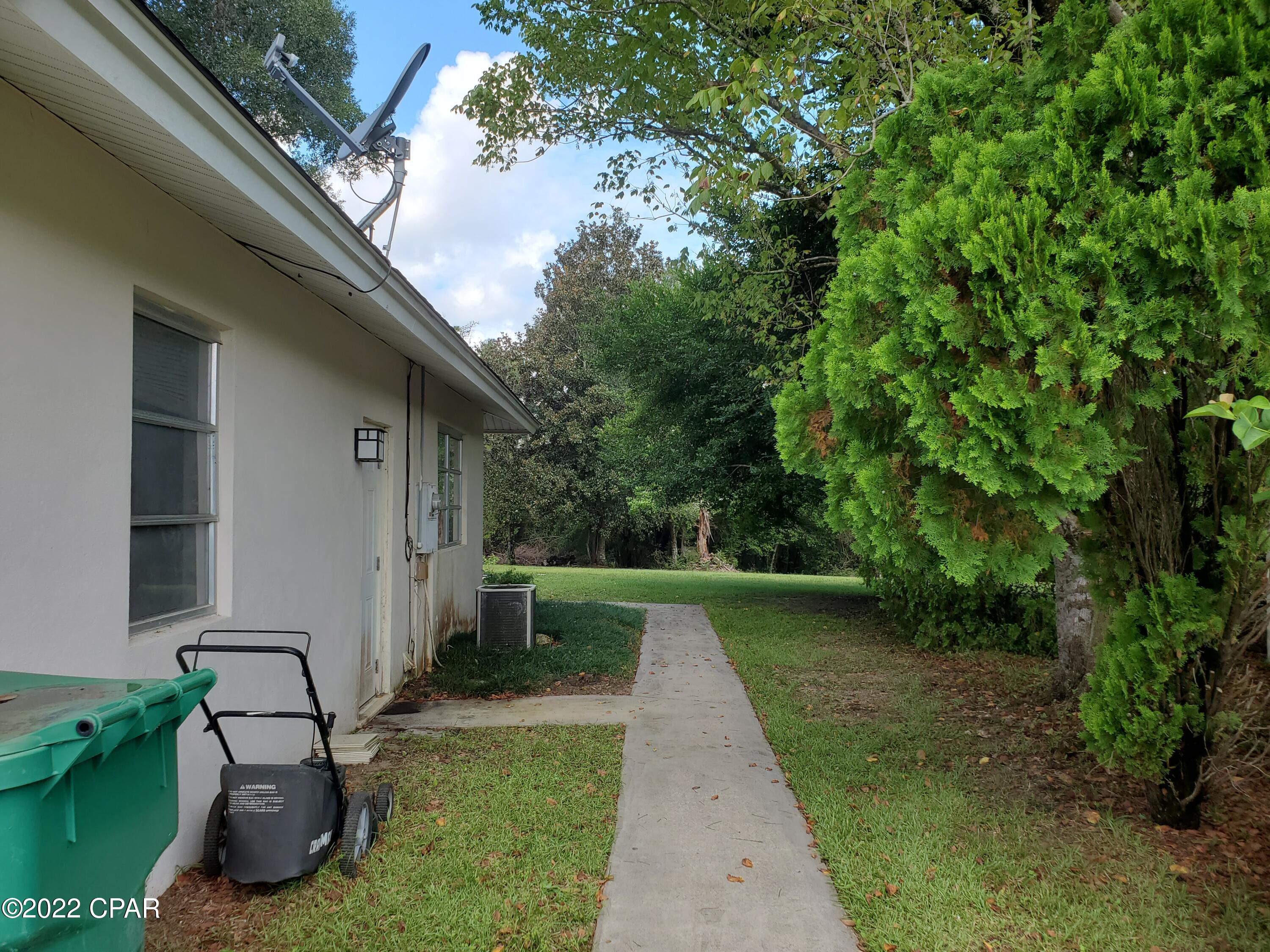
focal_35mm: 26
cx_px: 635
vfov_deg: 53.1
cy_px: 476
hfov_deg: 67.3
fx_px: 954
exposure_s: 1/436
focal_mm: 4.3
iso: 50
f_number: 2.4
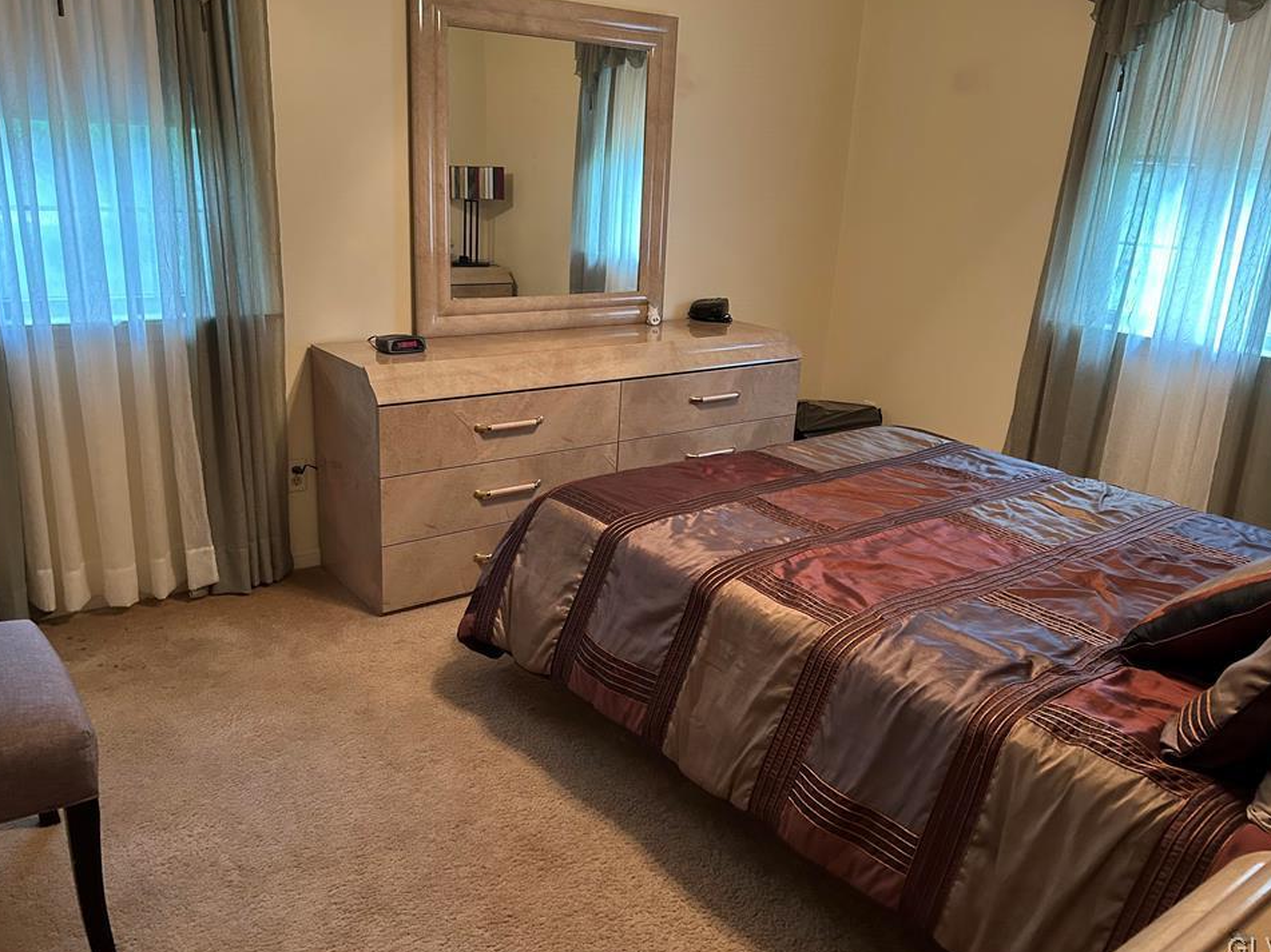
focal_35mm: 28
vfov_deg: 49.7
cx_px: 625
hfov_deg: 63.4
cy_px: 458
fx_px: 1028
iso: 400
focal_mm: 5.7
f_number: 1.5
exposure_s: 1/60
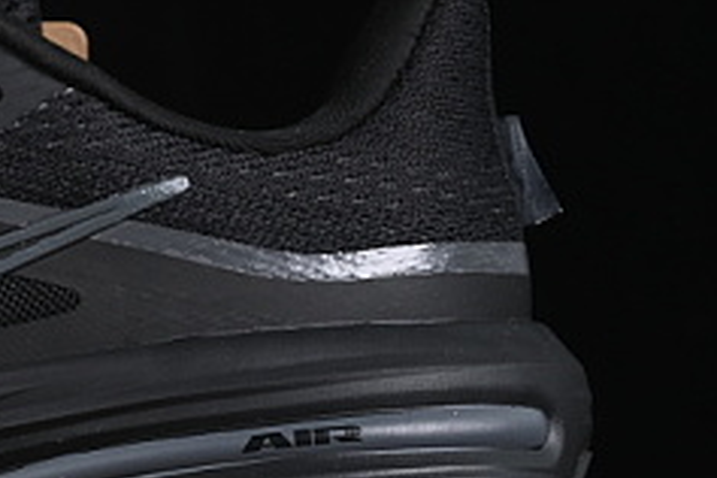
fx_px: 5039
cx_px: -263
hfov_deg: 8.0
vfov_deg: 5.4
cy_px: 171
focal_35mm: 253
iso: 160
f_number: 6.3
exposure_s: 1/60
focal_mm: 50
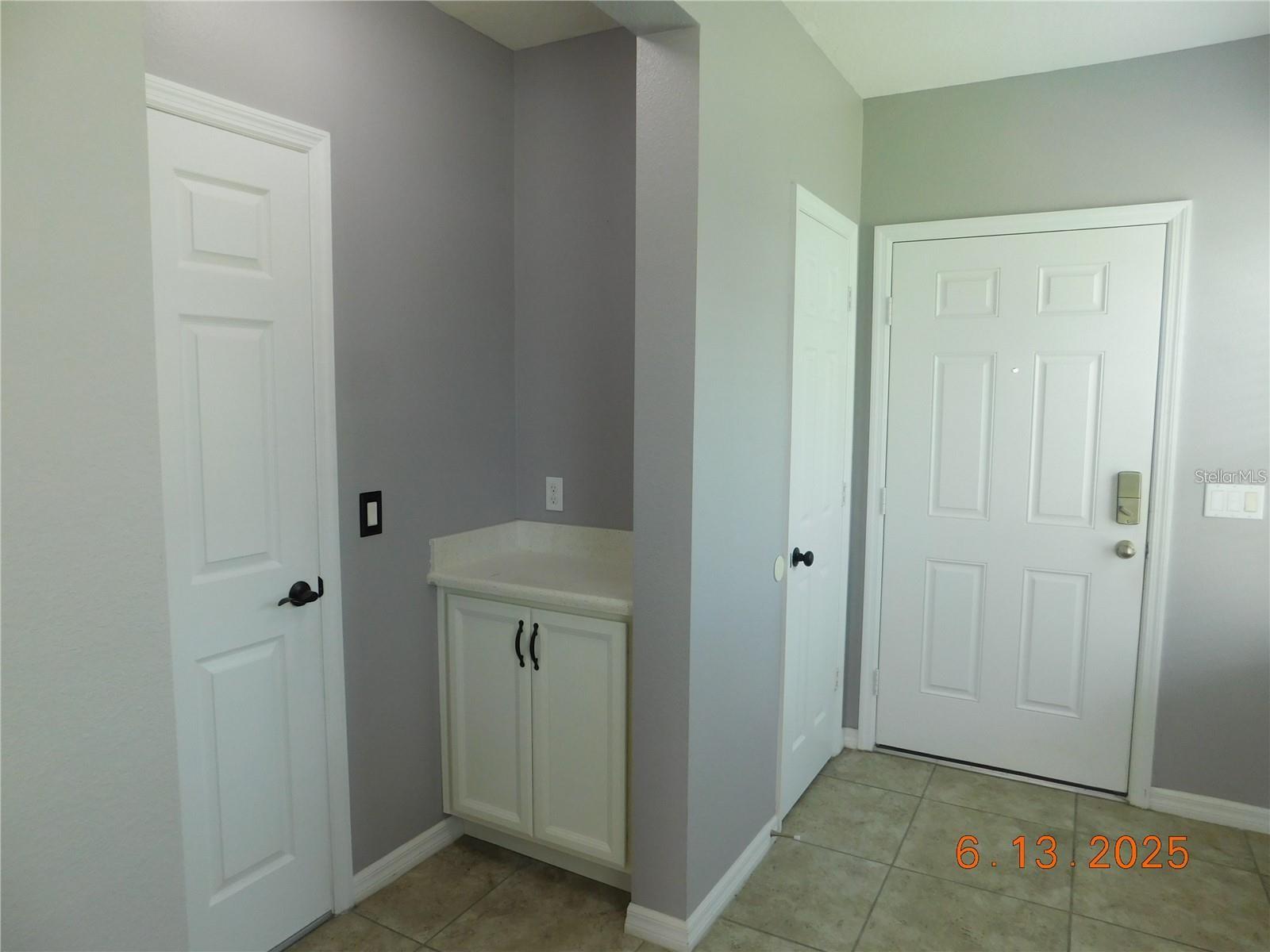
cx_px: 635
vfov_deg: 58.9
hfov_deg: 73.9
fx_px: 844
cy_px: 476
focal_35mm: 23
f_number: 3
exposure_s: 1/30
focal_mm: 4
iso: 125
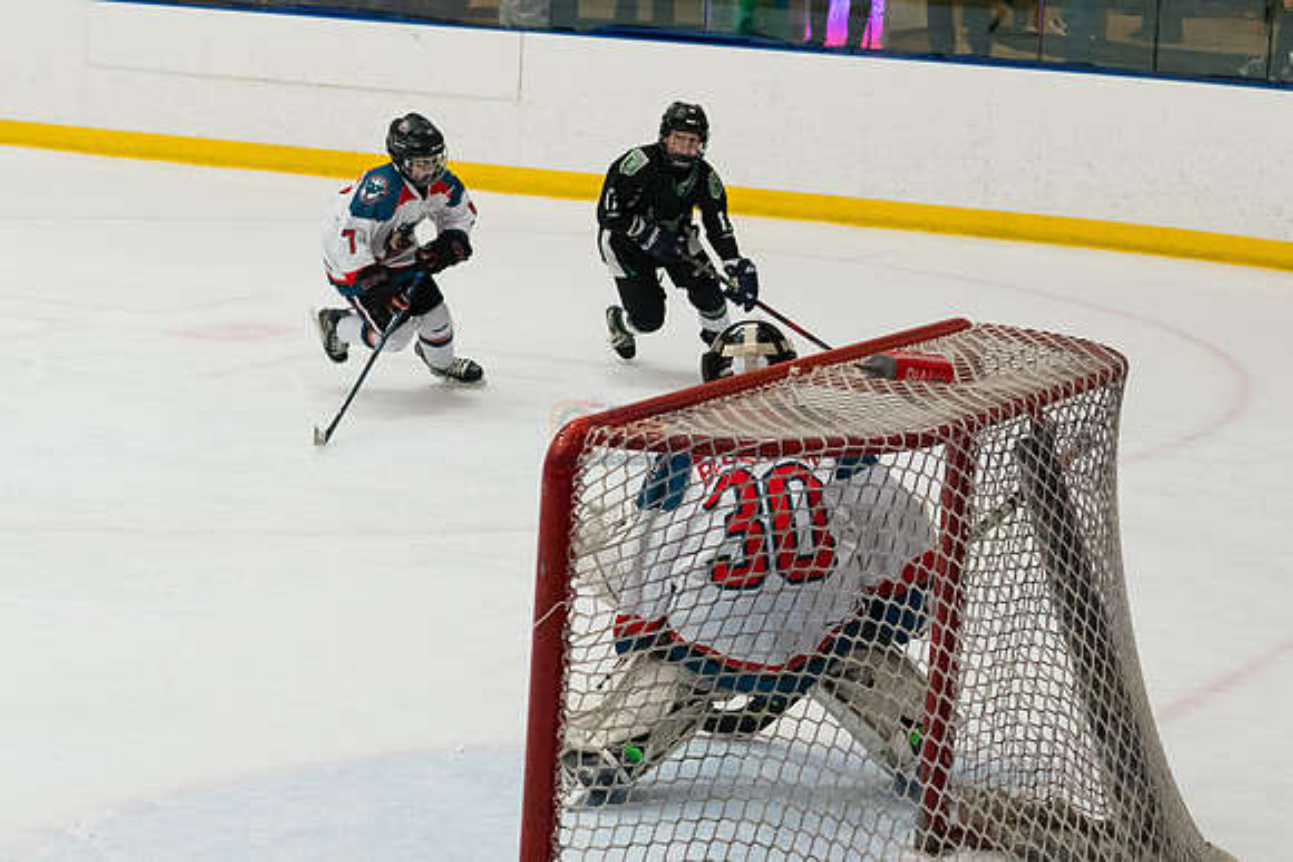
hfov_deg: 21.6
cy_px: 297
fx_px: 3364
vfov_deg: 14.6
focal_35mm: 94
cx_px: 924
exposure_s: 1/1250
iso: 2000
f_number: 2.8
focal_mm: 35
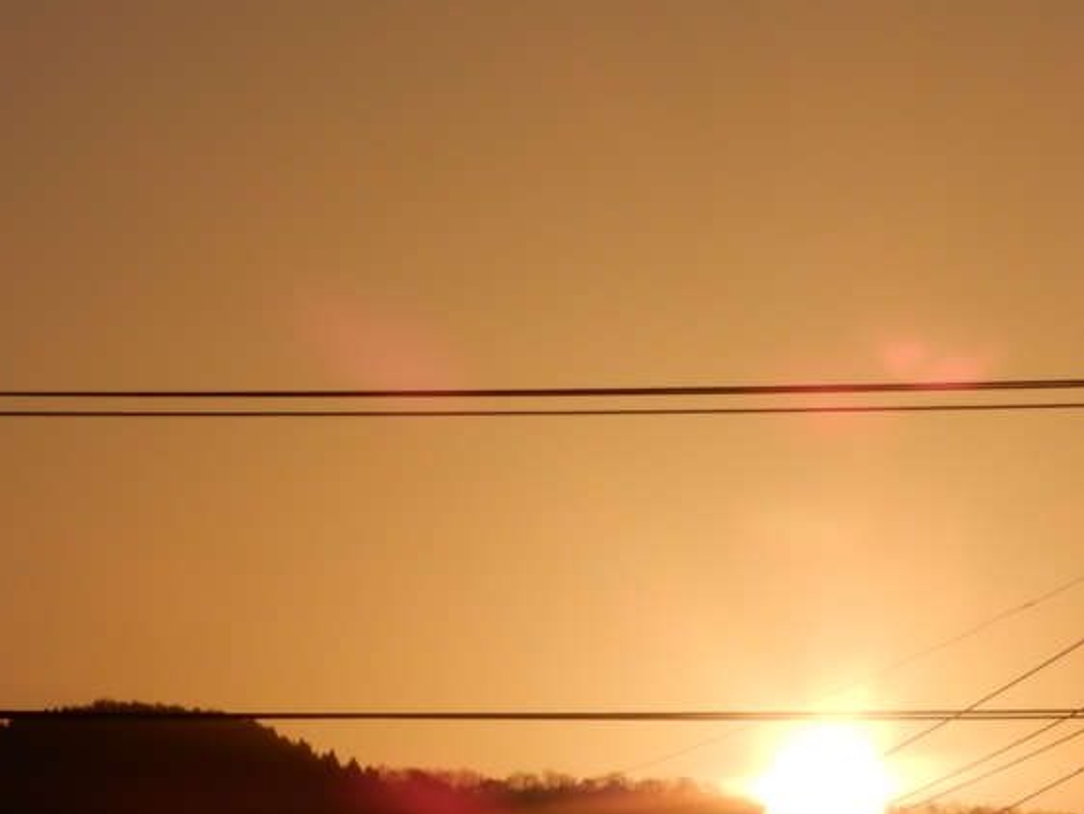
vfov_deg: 4.2
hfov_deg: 5.6
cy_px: 575
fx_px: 11090
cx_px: 884
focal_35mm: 354
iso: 125
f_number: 8
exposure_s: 1/2000
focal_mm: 34.5
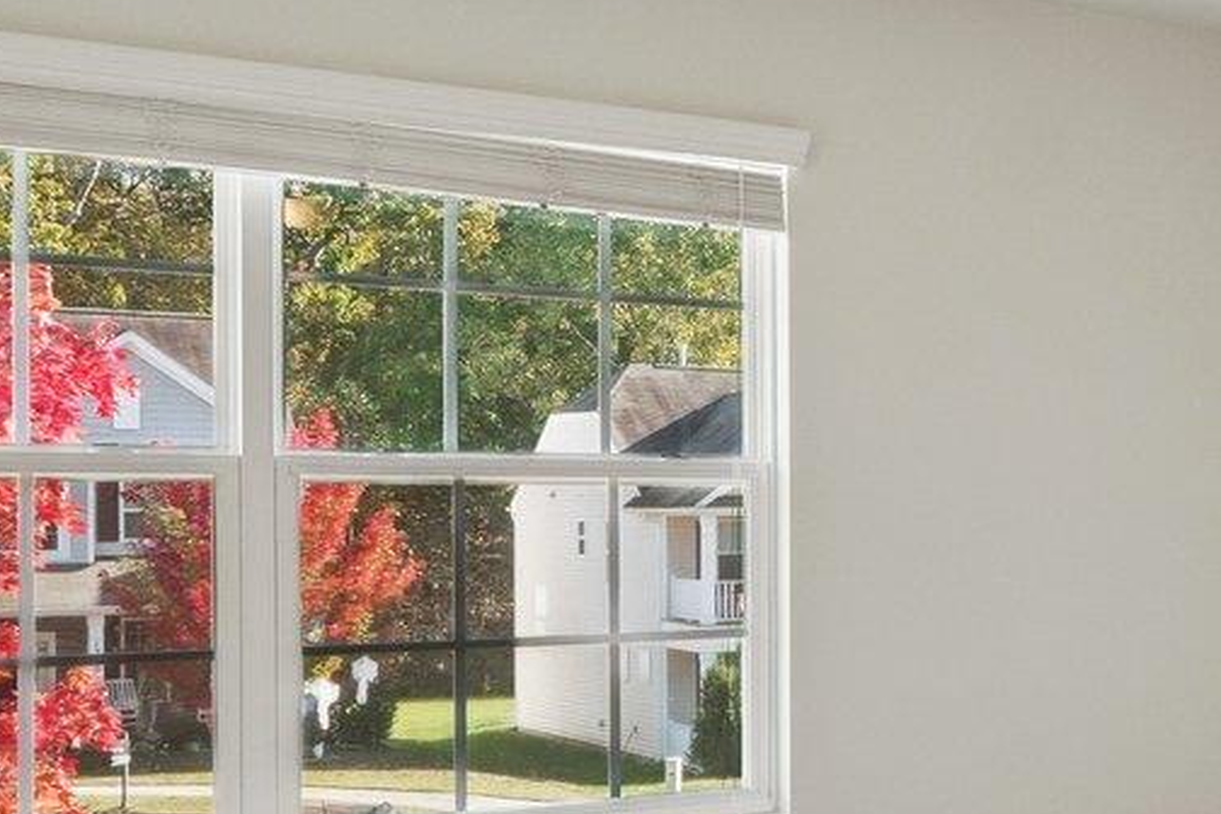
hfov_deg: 23.8
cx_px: 1960
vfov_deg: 22.2
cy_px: 529
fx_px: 2069
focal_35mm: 61
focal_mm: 10
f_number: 8
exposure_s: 1/15
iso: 400
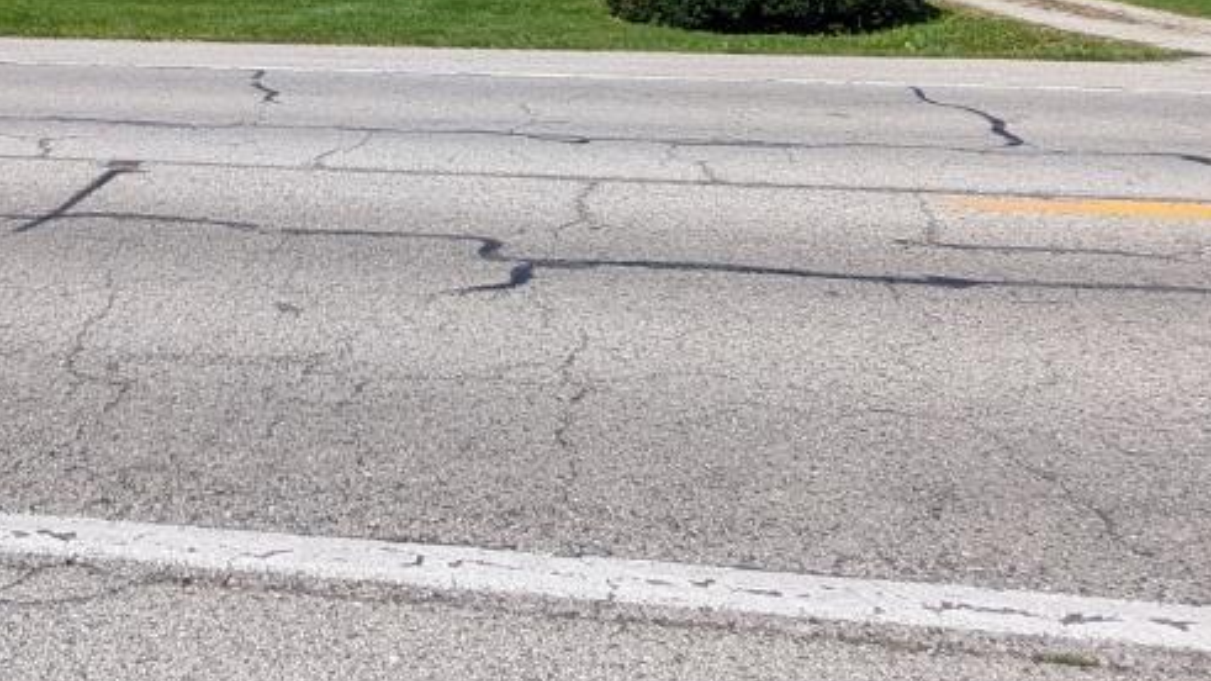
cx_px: 289
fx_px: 1284
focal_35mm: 40
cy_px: 58
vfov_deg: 28.5
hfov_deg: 48.4
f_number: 1.7
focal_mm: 2.02
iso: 50
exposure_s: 1/2924
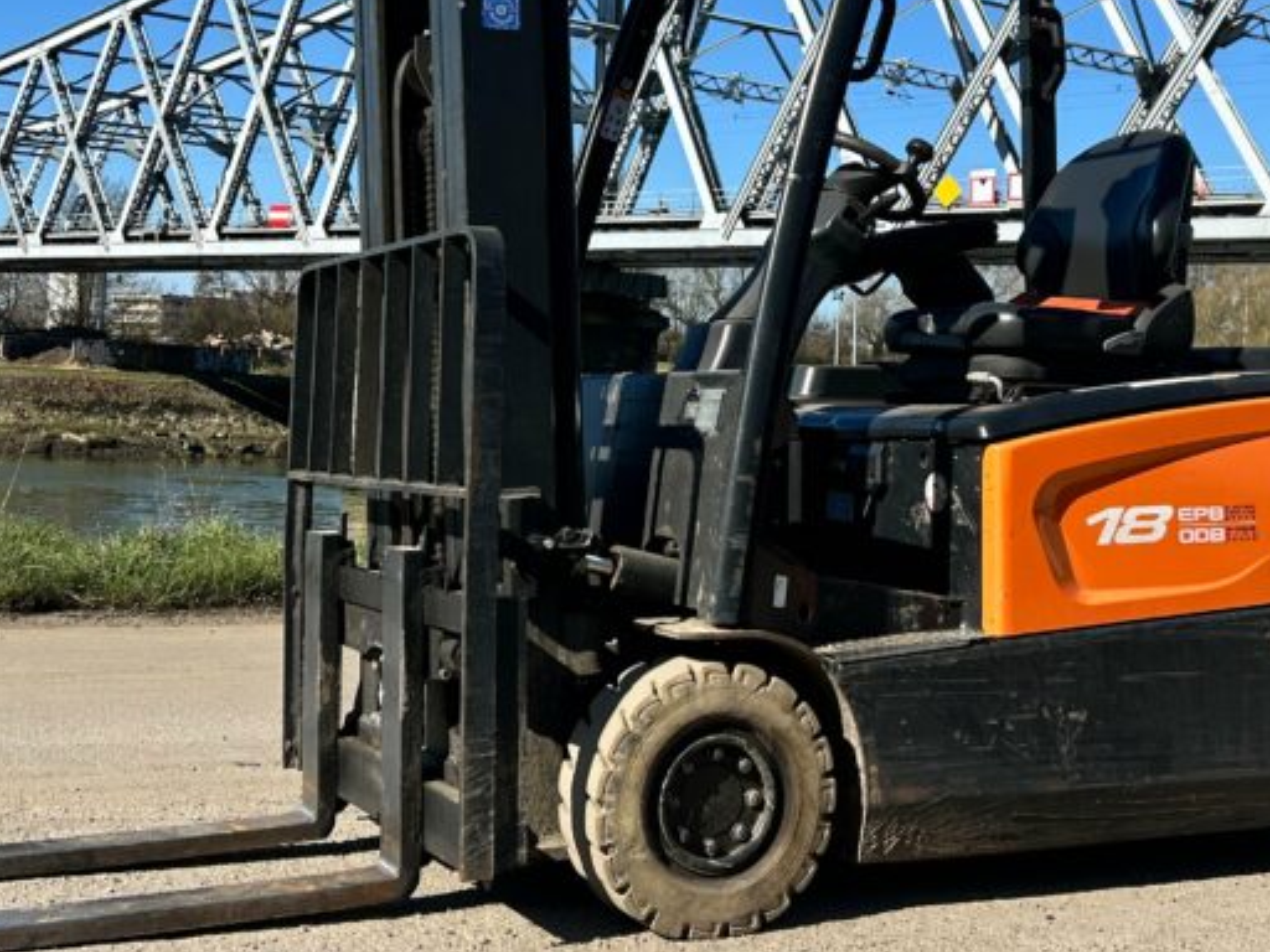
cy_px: 327
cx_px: 699
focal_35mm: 52
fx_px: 1908
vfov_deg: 27.9
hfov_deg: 36.8
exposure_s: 1/4831
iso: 50
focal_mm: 5.7
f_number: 1.5
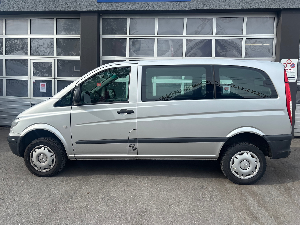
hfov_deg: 67.3
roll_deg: -1.5
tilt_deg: -3.8
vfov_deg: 53.1
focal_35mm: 26
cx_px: 150
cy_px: 112
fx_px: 225
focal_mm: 5.96
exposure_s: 1/1695
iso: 50
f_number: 1.6
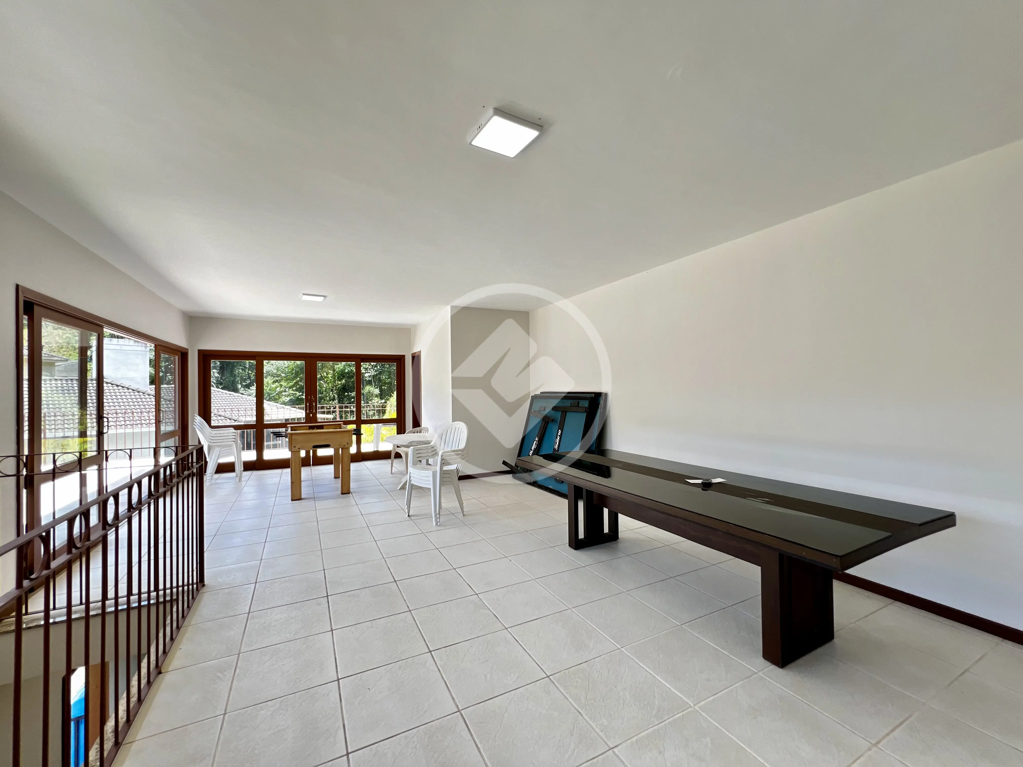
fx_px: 384
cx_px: 512
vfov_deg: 89.9
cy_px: 384
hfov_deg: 106.2
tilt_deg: +0.5
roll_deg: +0.7
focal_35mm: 13
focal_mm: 1.57
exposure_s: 1/103
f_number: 1.8
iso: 32
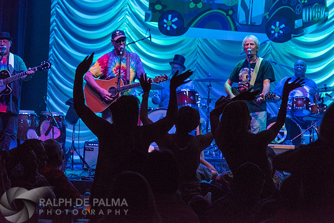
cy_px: 112
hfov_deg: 16.4
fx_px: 1160
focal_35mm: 125
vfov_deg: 11.0
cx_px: 167
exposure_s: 1/160
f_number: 5.6
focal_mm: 125
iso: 2500
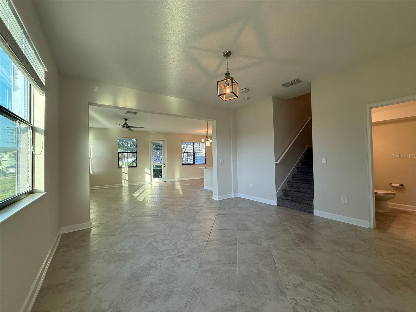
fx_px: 168
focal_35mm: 14
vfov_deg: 85.7
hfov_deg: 102.1
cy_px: 156
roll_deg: +1.3
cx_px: 208
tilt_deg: +1.4
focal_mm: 2.22
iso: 100
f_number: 2.2
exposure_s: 1/120
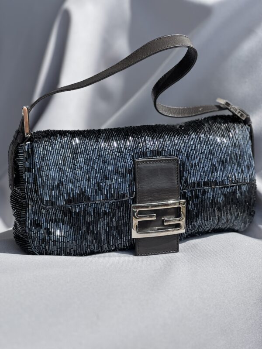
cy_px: 174
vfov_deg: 25.3
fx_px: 777
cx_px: 131
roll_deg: +0.9
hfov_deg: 19.1
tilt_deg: -10.0
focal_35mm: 77
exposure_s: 1/544
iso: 32
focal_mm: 9
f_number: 2.8
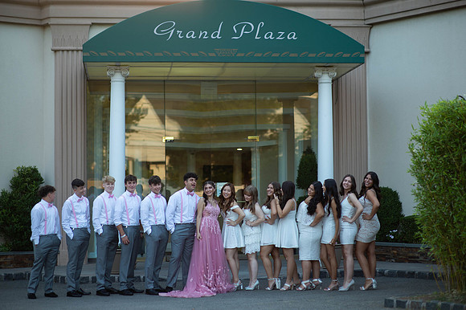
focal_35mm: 85
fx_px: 1100
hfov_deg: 23.9
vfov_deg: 16.1
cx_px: 233
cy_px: 155
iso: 250
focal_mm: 85
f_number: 2
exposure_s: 1/1000
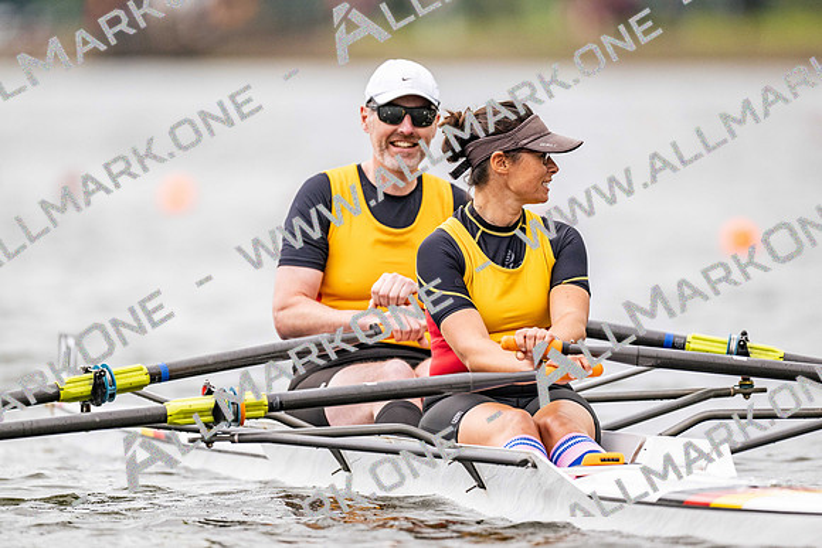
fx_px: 13703
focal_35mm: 600
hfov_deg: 3.4
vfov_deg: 2.3
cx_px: 411
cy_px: 274
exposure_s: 1/2500
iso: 1250
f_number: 4
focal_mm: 600
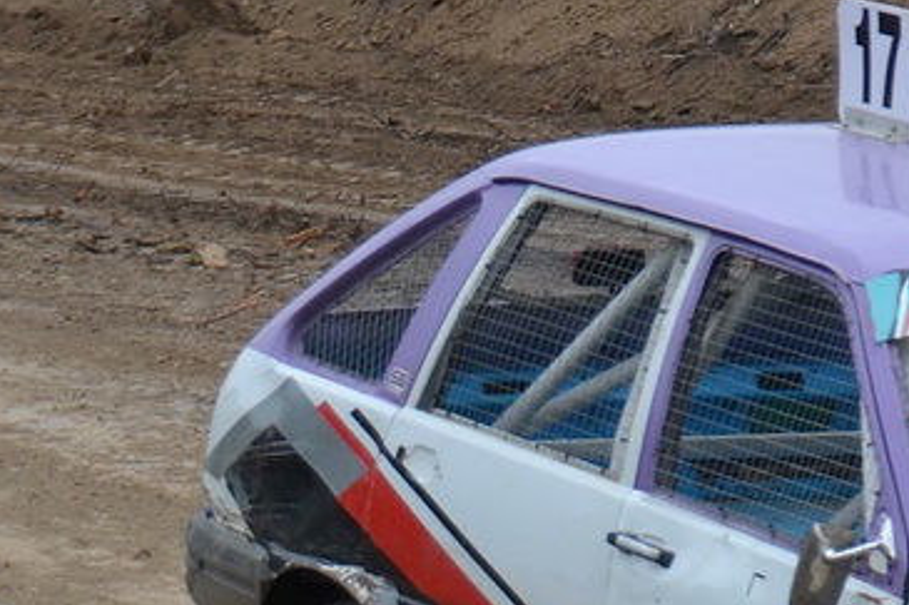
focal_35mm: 306
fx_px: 7723
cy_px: 388
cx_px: 1270
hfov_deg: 6.7
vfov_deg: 4.5
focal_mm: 62
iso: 720
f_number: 4.8
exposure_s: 1/1000
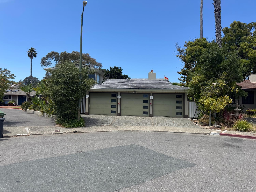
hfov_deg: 71.6
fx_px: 177
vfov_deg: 56.8
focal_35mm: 24
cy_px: 96
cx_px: 128
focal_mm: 6.76
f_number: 1.78
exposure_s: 1/4049
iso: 80
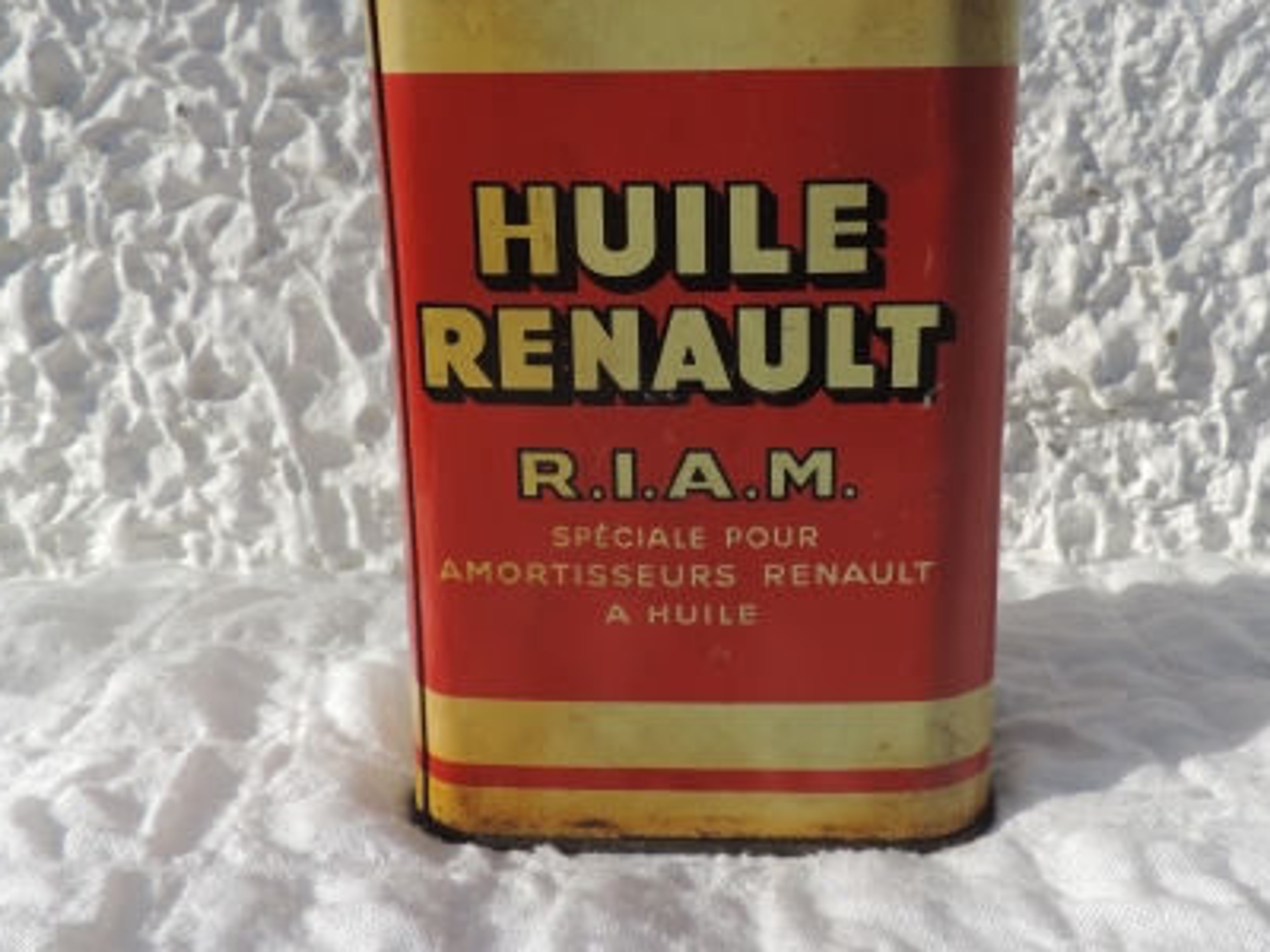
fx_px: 1321
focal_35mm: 36
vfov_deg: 39.5
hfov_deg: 51.2
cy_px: 374
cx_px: 708
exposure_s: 1/1250
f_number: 3
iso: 80
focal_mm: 4.3
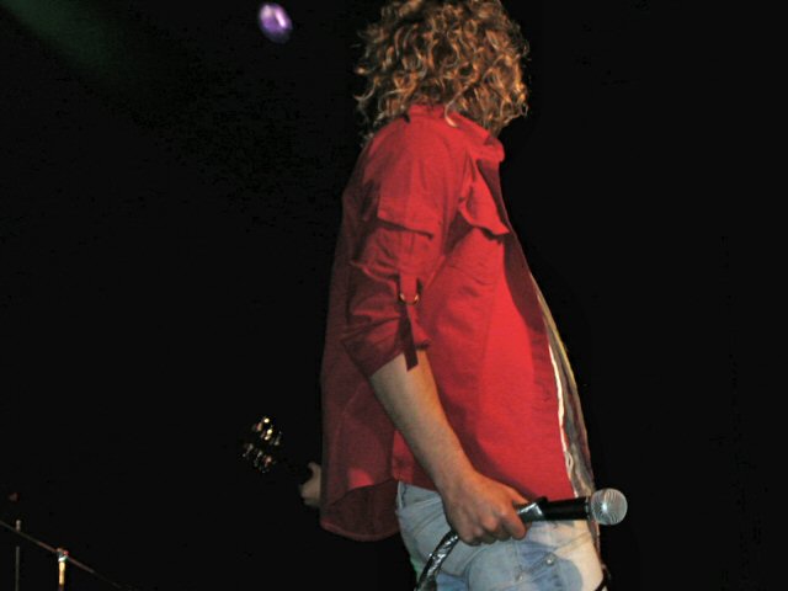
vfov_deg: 16.1
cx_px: 394
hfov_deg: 21.3
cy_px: 296
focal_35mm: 92
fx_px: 2094
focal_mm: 14
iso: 200
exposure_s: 1/59.9
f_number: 4.4
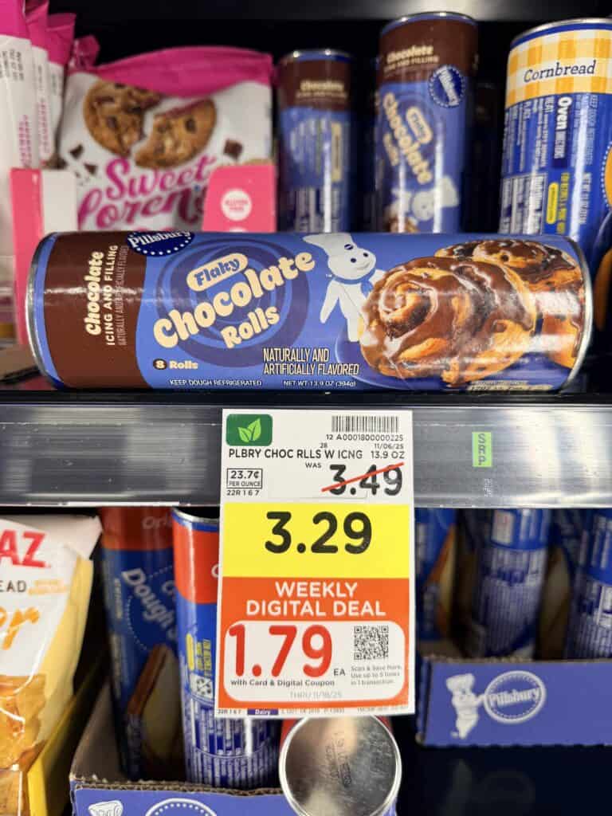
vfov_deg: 71.6
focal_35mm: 24
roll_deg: -0.1
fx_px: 566
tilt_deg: -11.3
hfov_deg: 56.8
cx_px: 306
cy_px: 408
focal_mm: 6.76
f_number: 1.78
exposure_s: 1/121
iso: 64
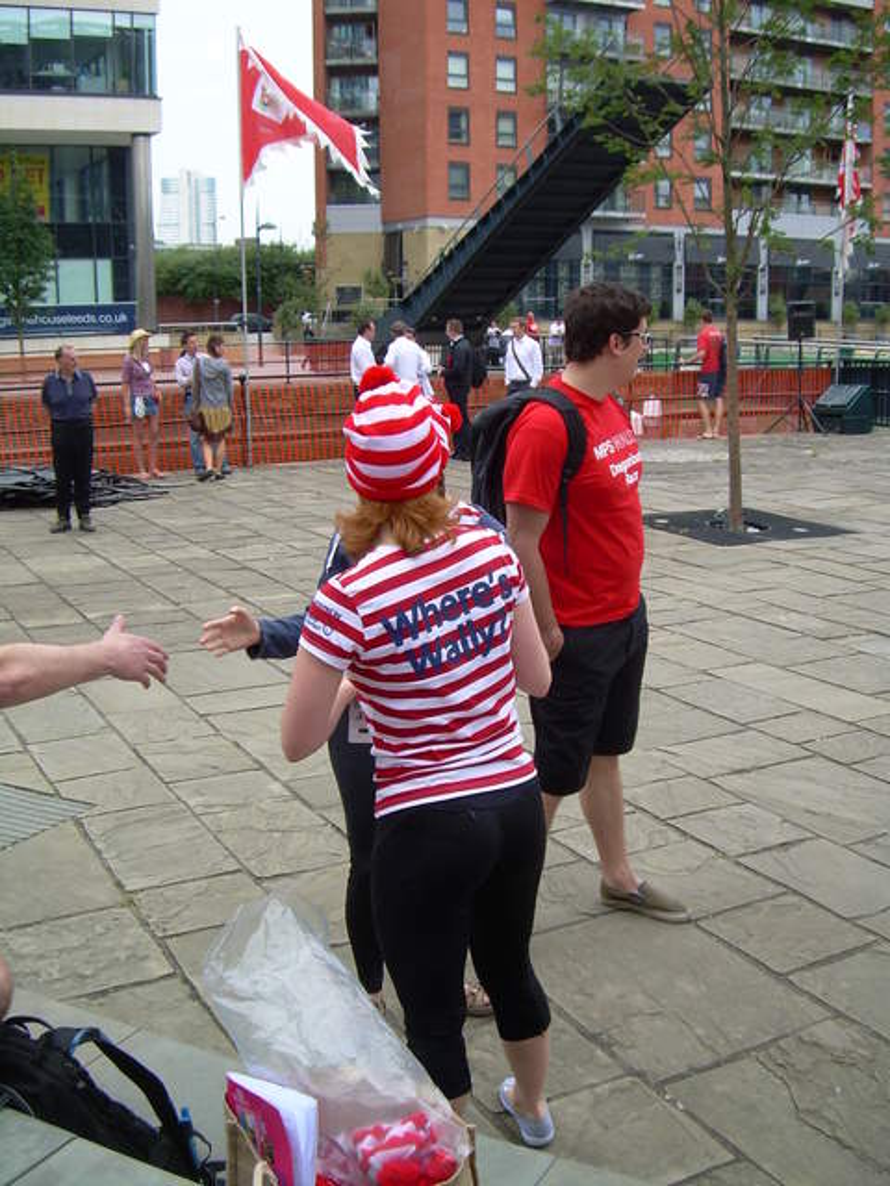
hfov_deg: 37.7
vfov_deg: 49.0
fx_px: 1303
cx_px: 445
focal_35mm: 38
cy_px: 593
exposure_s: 1/229
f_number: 2.8
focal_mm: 6.3
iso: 50
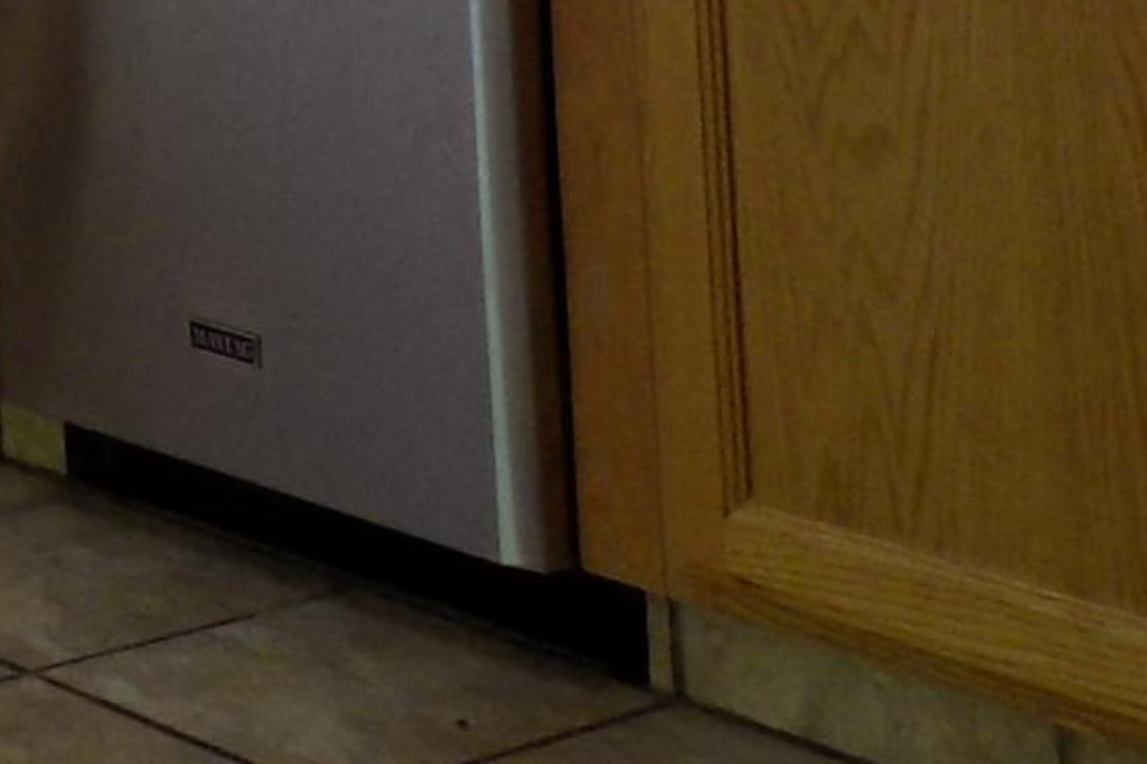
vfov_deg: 9.8
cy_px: -844
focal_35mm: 128
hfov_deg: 14.3
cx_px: -840
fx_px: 4078
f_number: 3.1
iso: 100
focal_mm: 4
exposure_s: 1/30
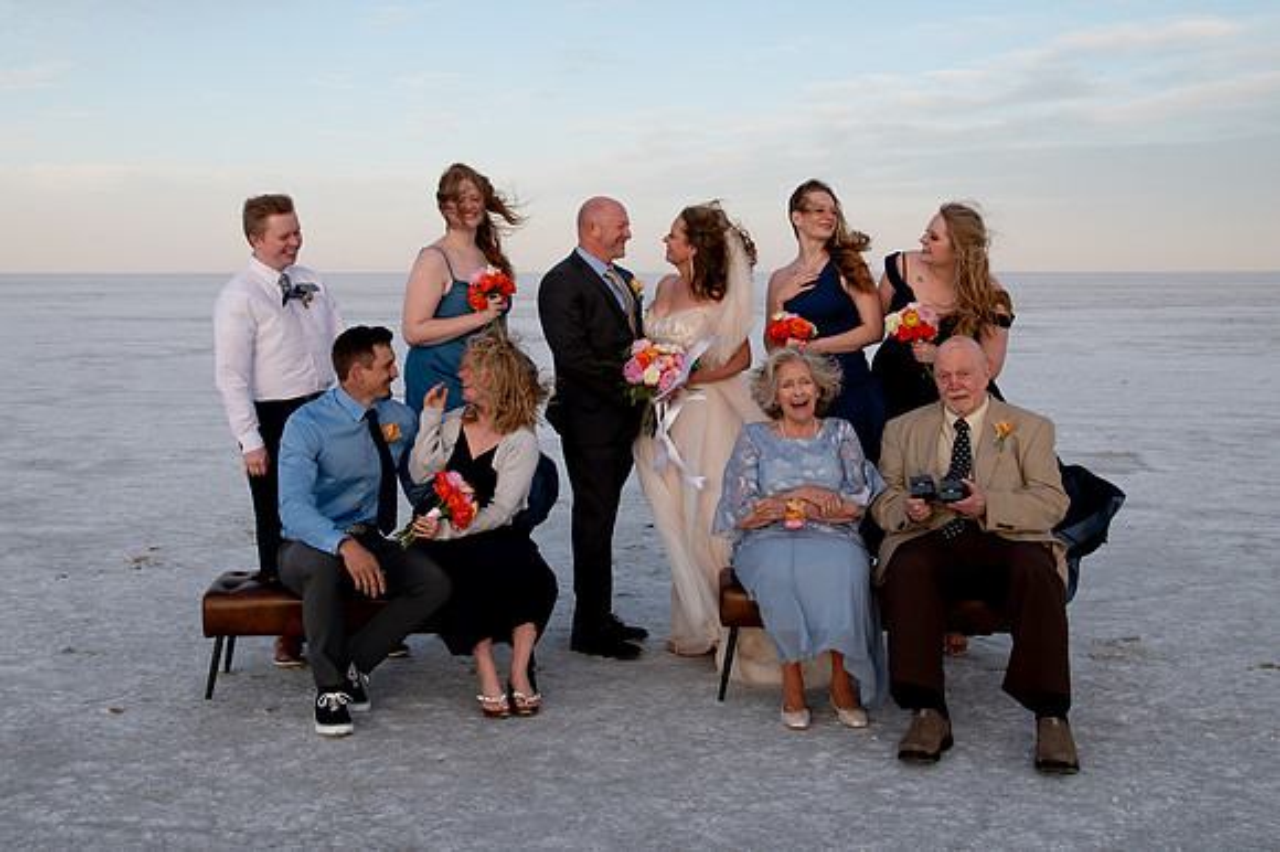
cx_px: 614
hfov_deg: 43.6
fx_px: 1600
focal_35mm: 45
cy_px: 326
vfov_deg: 29.7
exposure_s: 1/320
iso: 200
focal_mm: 34
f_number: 6.3
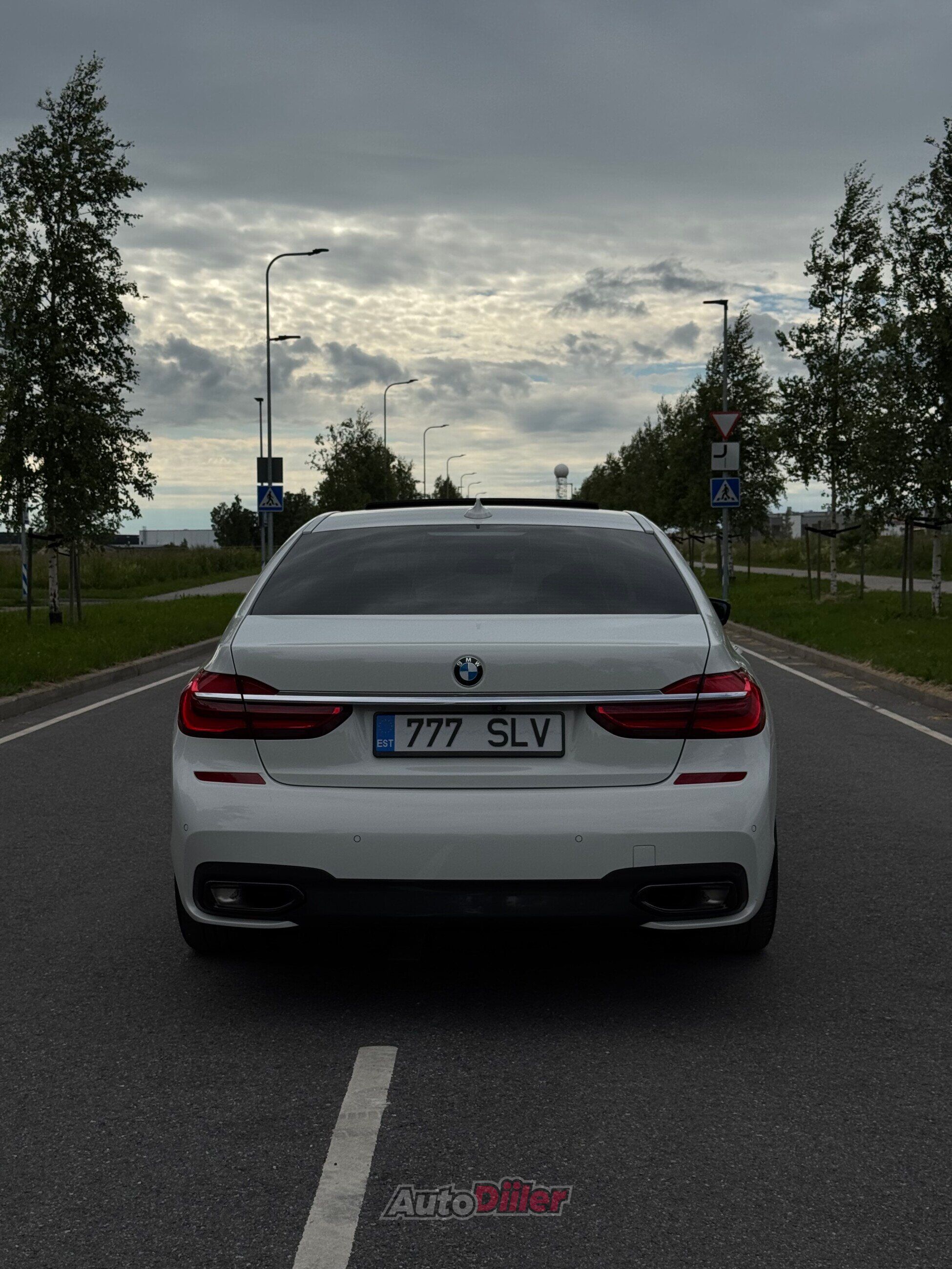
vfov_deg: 39.7
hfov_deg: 30.3
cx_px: 476
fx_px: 1760
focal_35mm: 48
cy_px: 634
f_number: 1.78
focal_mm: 6.76
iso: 64
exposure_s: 1/7937
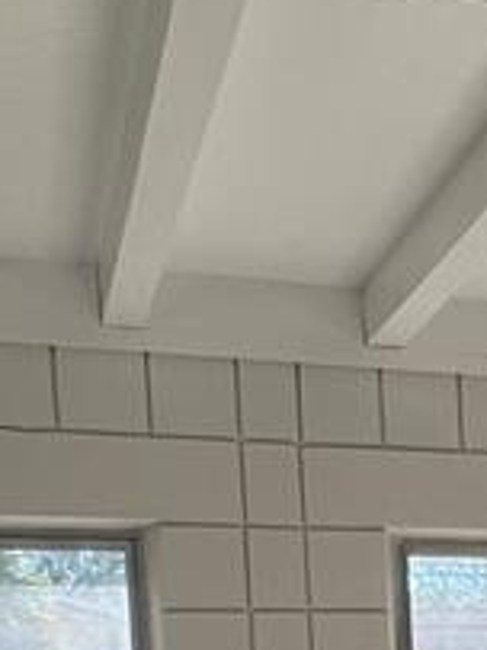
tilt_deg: -6.5
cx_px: 747
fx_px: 1446
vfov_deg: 22.3
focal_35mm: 77
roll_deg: -0.1
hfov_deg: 17.1
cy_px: 877
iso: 32
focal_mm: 1.57
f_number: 1.8
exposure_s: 1/388
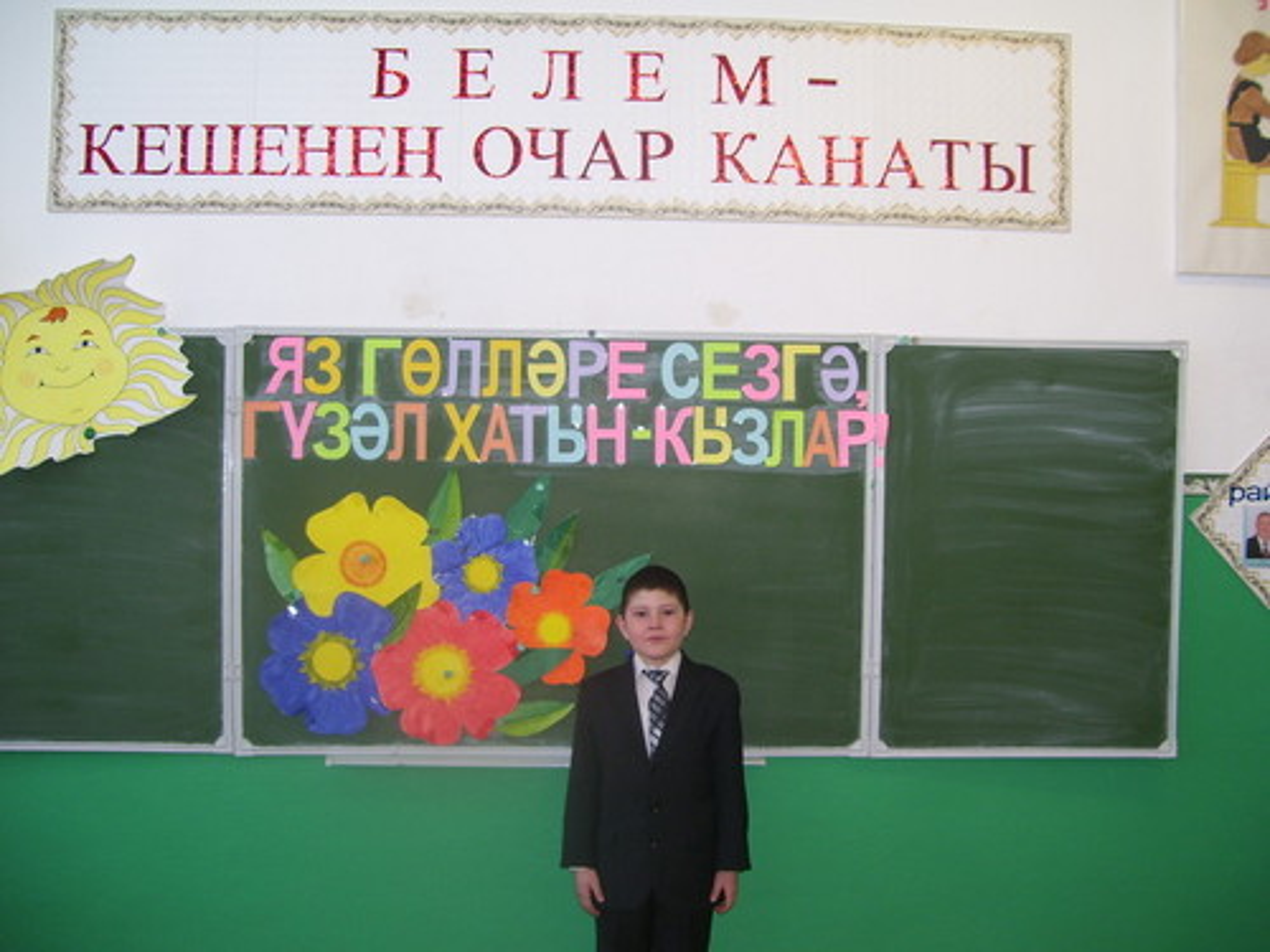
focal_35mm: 37
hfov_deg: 50.1
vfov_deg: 38.7
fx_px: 1357
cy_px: 476
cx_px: 635
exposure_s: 1/60
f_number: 2.7
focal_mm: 6
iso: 80
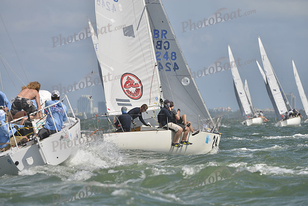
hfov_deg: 5.7
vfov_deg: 3.8
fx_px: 3081
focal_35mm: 360
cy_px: 103
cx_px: 154
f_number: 8
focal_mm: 360
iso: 200
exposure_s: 1/1000
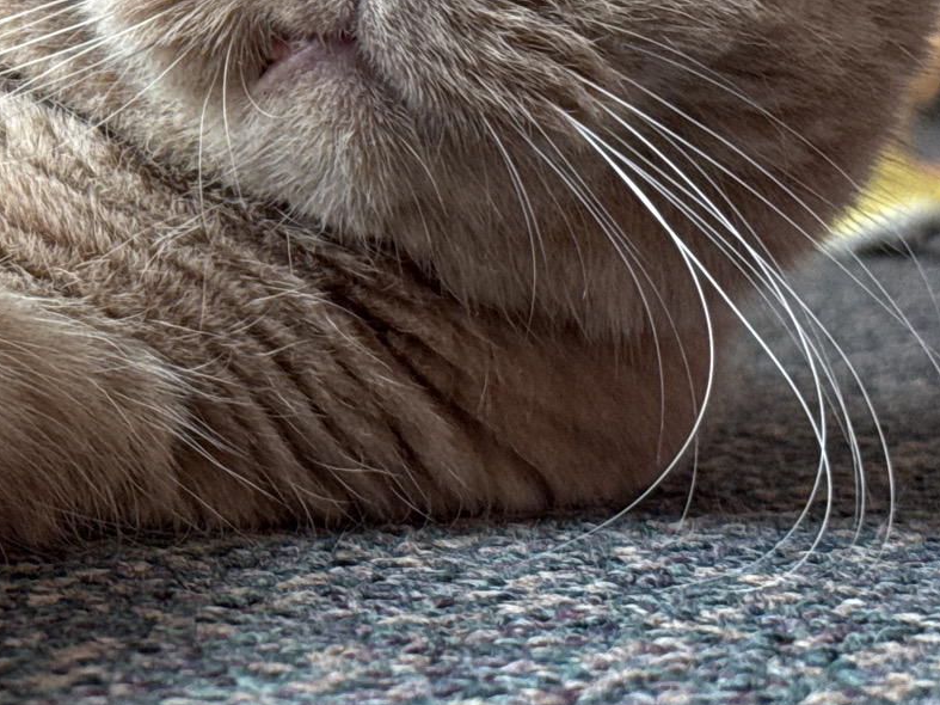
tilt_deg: -1.1
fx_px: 3312
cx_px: -133
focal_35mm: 122
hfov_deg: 15.7
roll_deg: -0.3
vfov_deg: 12.1
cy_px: 86
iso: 250
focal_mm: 6.76
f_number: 1.78
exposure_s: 1/60
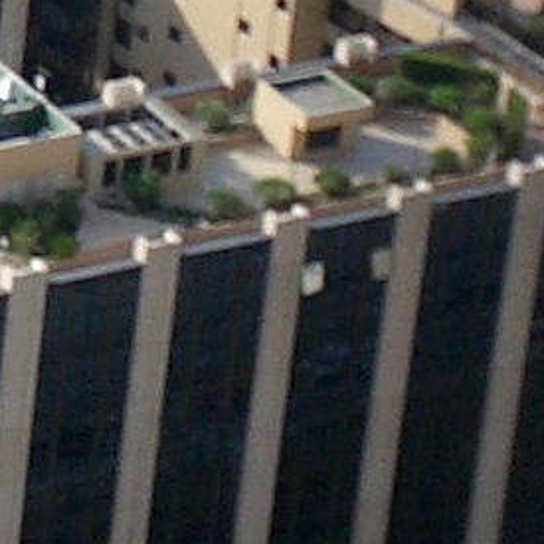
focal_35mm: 190
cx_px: -526
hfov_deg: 8.7
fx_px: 3378
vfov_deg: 8.9
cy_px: -398
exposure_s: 1/640
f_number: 3.5
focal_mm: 5.6
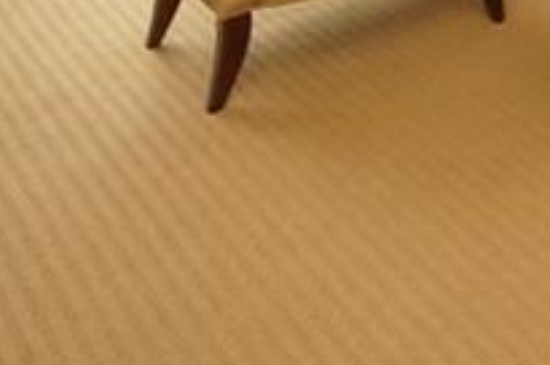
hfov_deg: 21.0
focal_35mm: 60
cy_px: -470
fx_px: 915
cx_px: 1017
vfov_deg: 15.2
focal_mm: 8
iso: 800
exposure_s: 1/25
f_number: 5.6
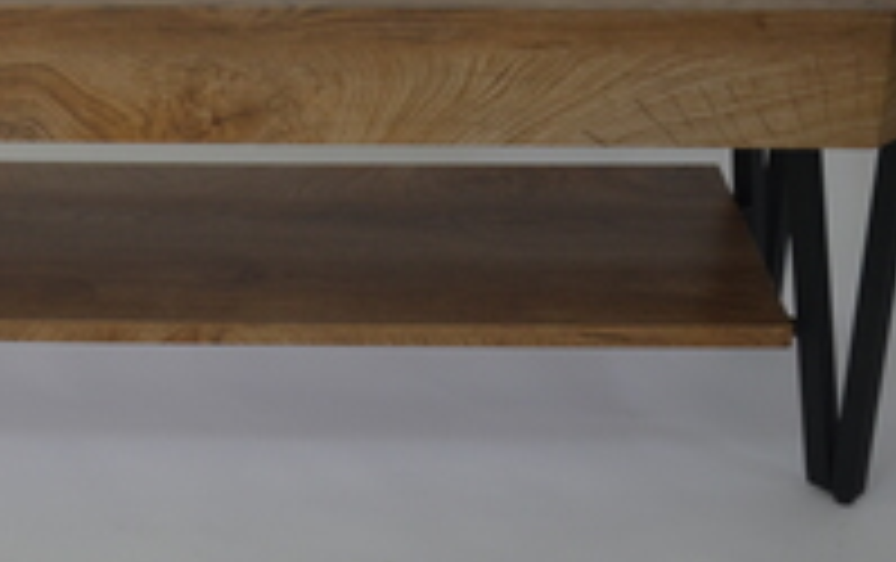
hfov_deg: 21.0
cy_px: 216
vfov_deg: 13.5
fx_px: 2372
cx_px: 110
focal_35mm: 97
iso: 400
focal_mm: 28
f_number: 4
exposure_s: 1/60
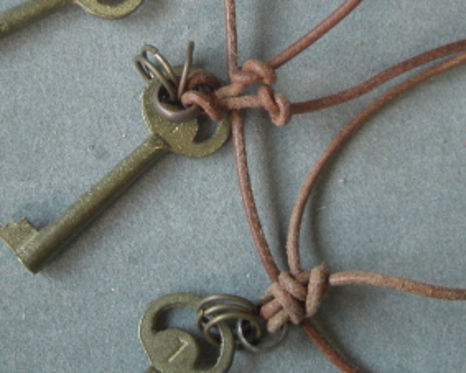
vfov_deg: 18.0
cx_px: 239
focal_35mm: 84
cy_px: 46
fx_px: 1158
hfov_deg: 22.8
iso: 400
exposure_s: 1/60
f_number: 2.8
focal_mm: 7.9
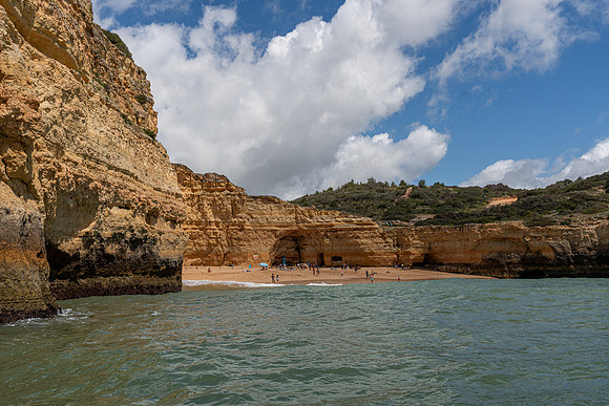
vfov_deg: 39.3
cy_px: 203
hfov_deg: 56.3
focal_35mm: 34
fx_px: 569
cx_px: 304
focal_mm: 33.6
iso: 250
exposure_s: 1/2000
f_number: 8
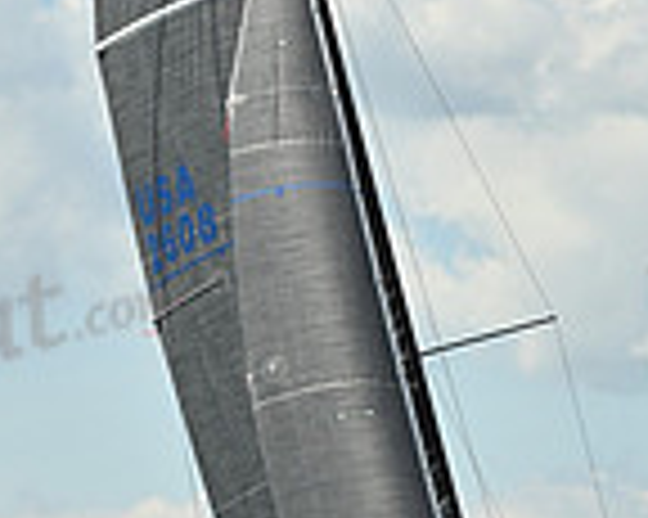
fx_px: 7264
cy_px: 68
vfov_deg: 4.1
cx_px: 416
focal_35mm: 379
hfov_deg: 5.1
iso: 250
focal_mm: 100
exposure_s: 1/1250
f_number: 9
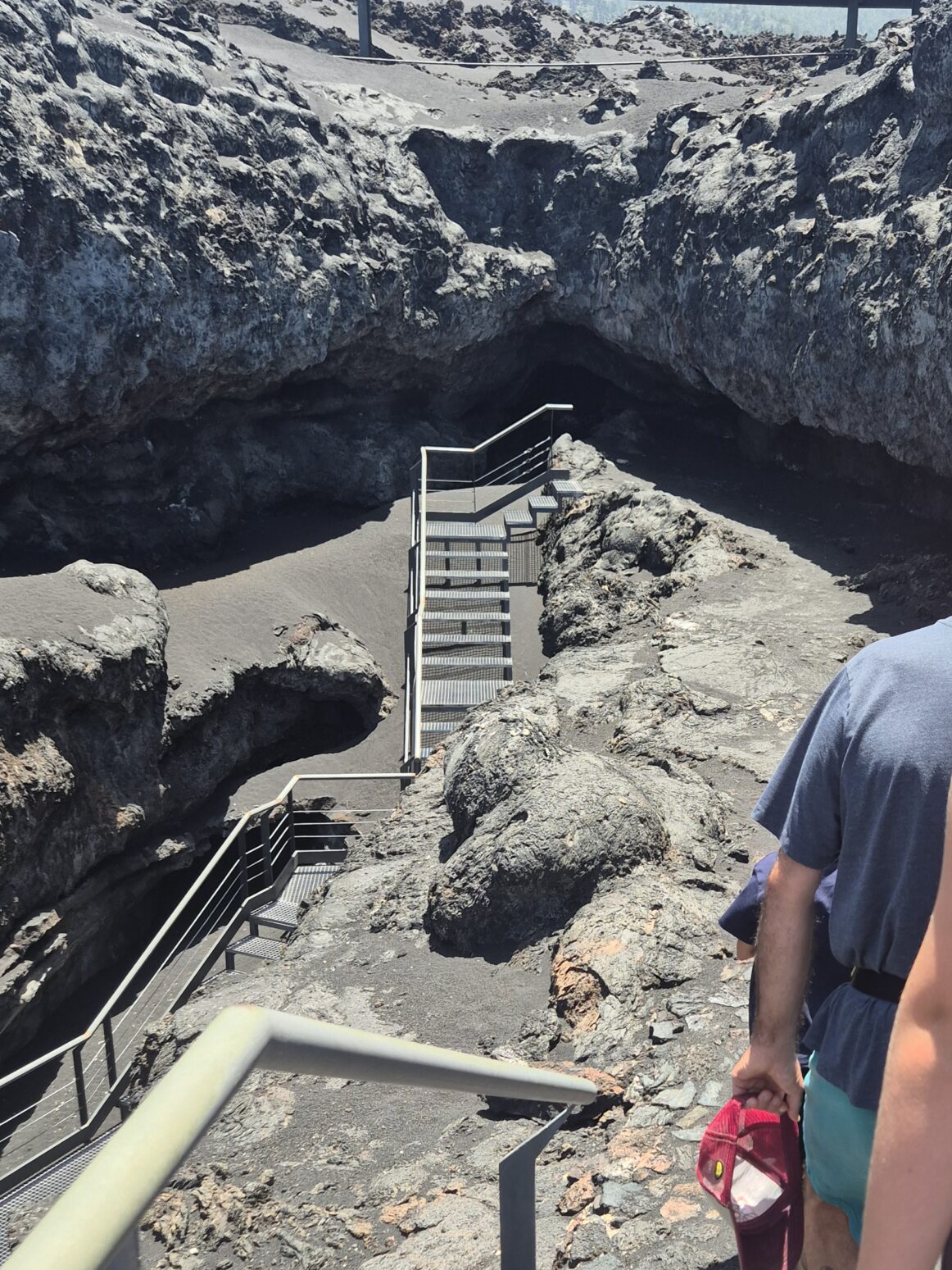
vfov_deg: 48.7
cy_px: 750
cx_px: 773
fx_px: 1393
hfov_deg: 36.3
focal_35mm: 38
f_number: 1.8
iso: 25
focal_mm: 5.4
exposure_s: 1/684
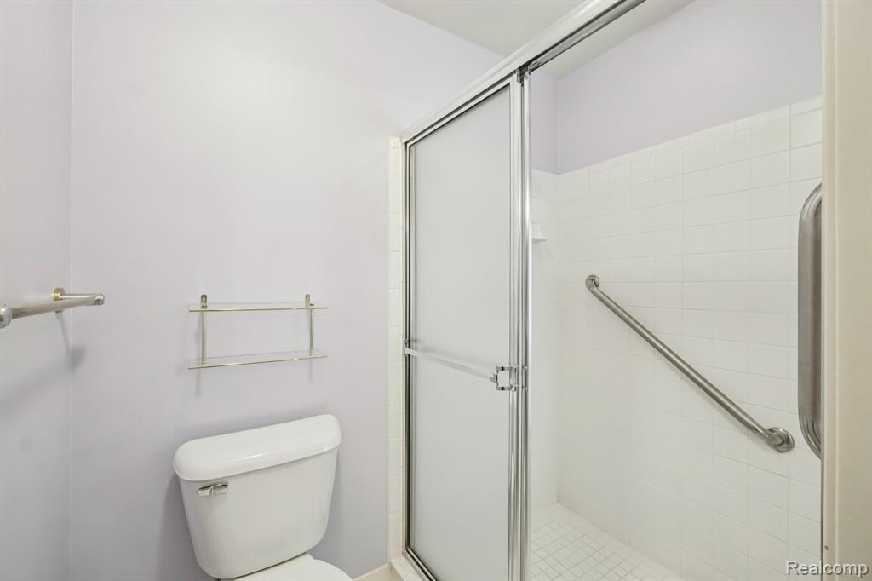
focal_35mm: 15
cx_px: 436
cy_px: 290
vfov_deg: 77.3
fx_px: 363
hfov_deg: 100.4
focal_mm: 10
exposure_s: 1/30
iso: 800
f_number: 8
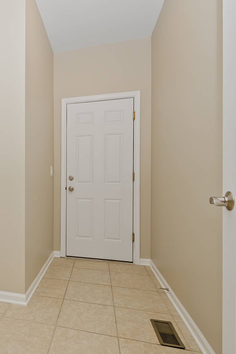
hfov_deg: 48.5
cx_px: 18
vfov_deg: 76.1
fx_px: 226
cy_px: 178
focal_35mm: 23
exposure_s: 1/50
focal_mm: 10
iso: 250
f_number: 7.1
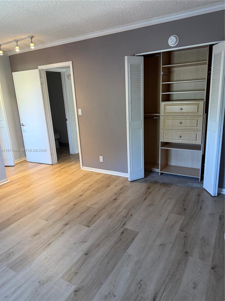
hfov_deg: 56.8
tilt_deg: -14.2
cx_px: 112
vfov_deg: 71.6
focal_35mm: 24
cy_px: 150
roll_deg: +2.9
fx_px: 208
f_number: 1.78
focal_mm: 6.76
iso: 250
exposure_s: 1/60
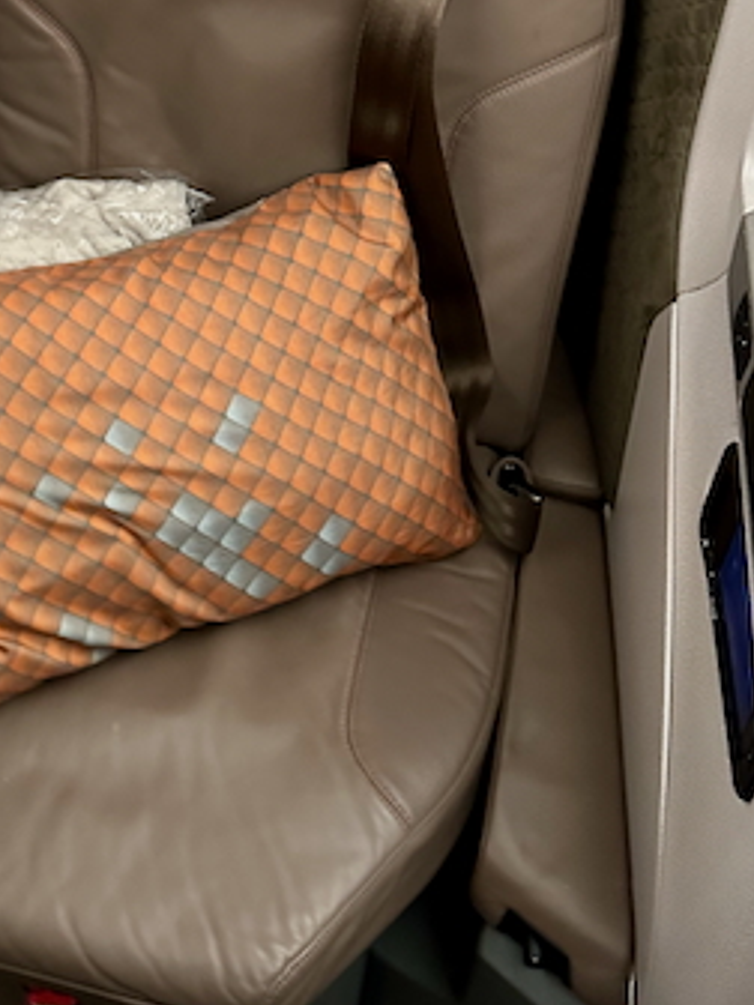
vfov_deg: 37.1
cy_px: 224
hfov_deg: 28.7
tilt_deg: -41.1
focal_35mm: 50
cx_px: 199
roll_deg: +0.8
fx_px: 1452
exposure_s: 1/38
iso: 1000
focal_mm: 6.86
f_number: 1.78
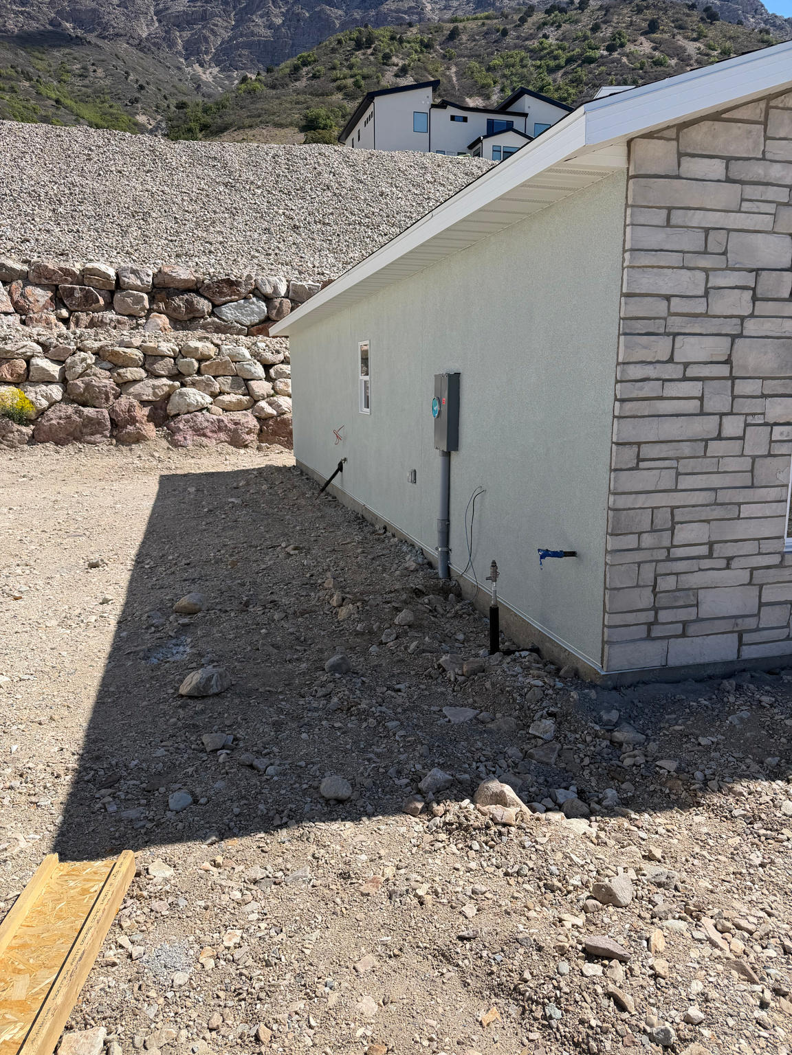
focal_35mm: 24
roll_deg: +0.3
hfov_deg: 56.8
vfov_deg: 71.6
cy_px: 528
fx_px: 732
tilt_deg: -11.0
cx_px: 396
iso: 80
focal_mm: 6.76
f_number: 1.78
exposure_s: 1/5319
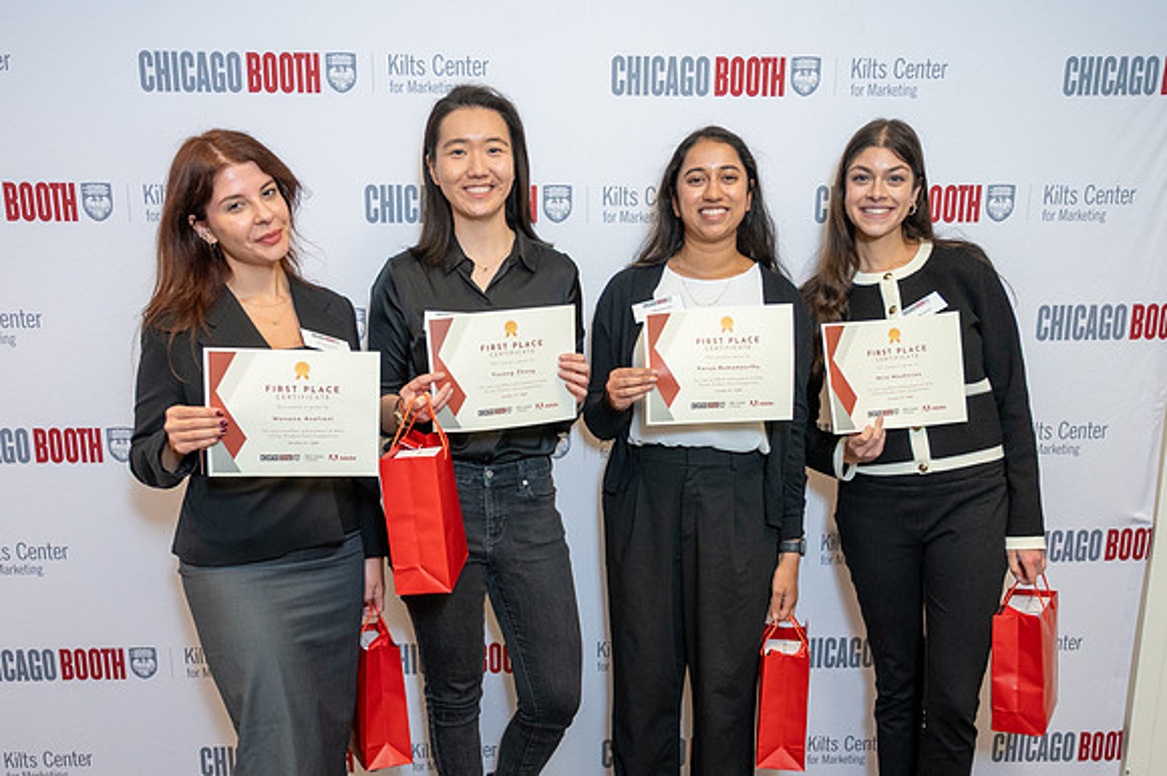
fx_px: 1127
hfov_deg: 54.7
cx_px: 565
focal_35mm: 35
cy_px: 544
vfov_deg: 37.4
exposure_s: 1/100
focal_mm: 24
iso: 1600
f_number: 4
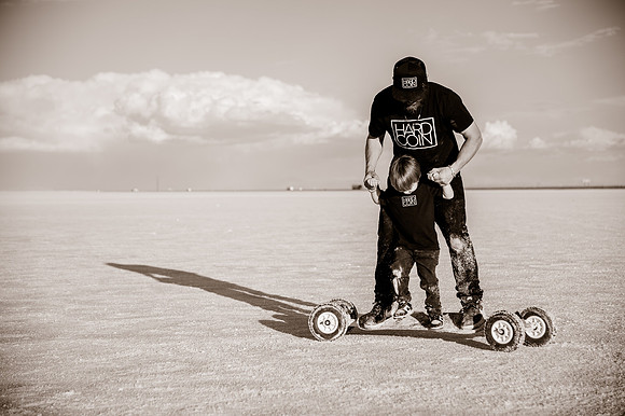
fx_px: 1231
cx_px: 312
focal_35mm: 71
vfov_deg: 19.2
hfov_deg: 28.5
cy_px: 205
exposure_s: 1/1600
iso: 200
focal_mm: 70
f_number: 4
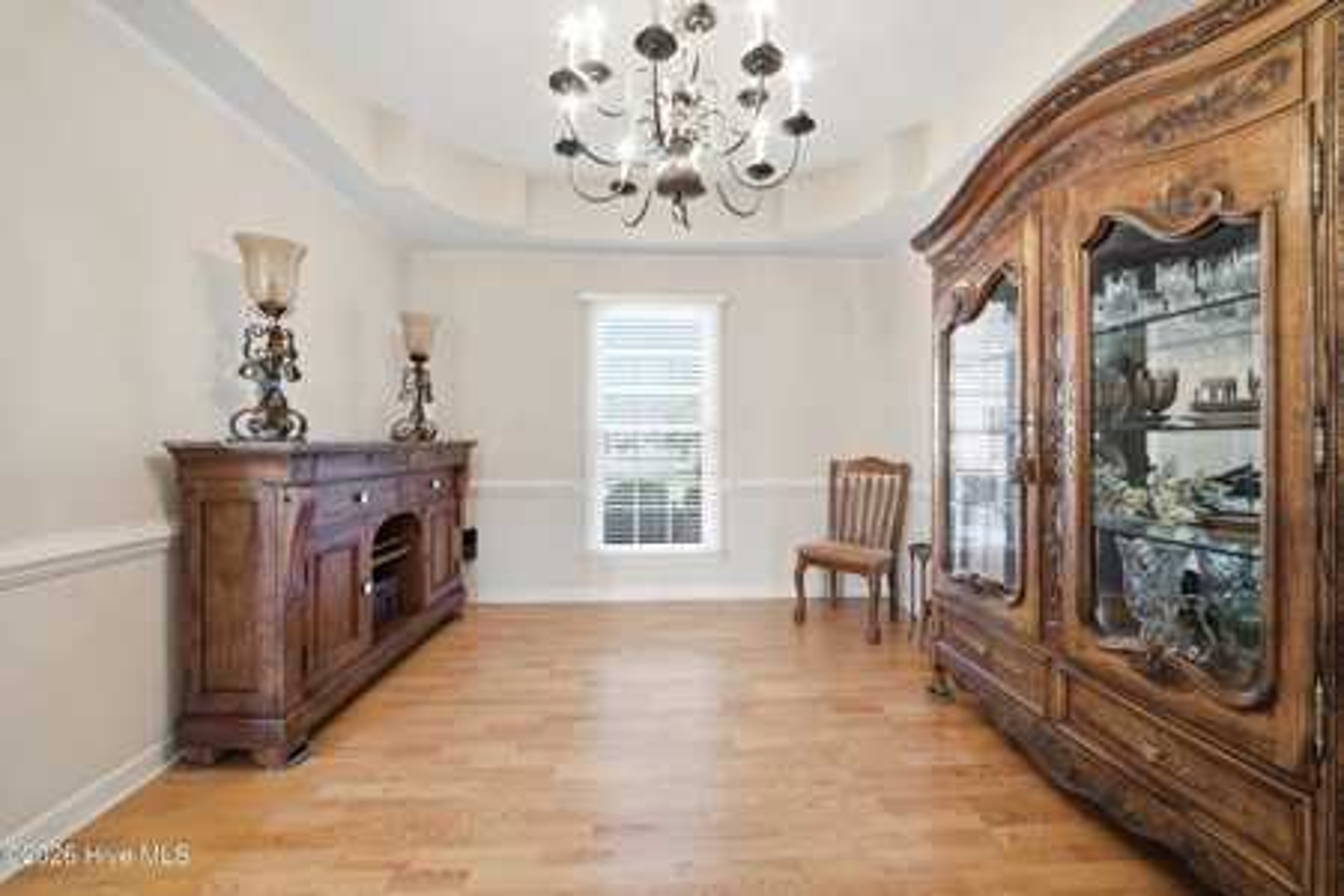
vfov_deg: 90.0
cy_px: 448
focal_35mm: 12
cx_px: 672
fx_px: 448
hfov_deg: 112.6
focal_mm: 12
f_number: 8
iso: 250
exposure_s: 1/50
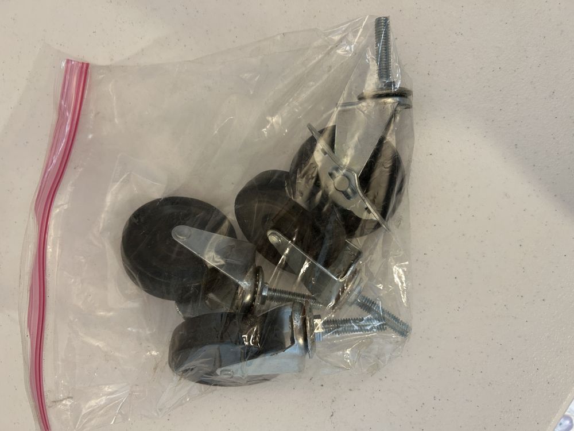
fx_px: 431
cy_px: 216
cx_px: 287
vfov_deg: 53.1
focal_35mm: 26
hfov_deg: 67.3
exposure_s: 1/60
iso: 160
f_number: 1.5
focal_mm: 5.7
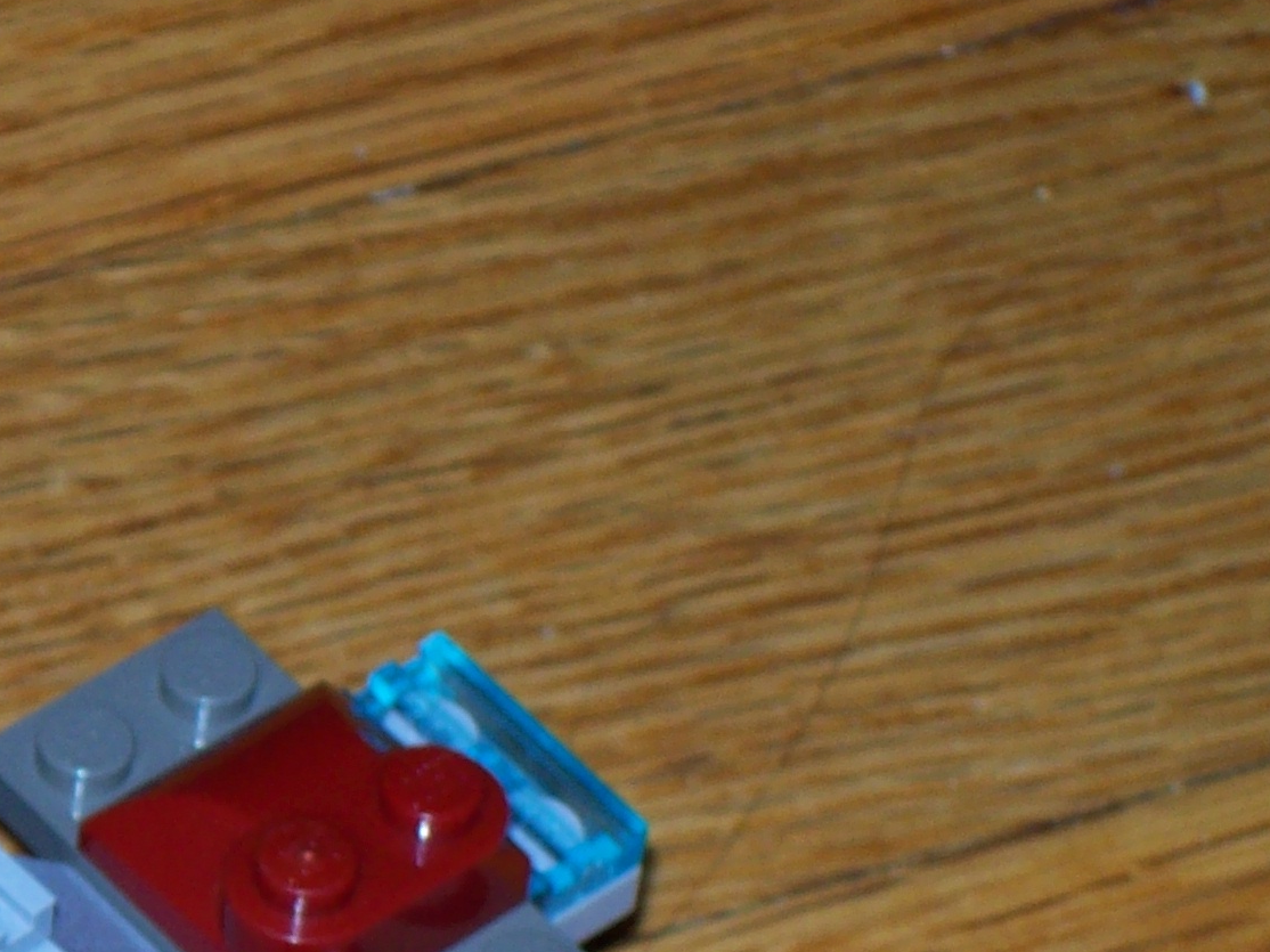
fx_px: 10124
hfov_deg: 7.1
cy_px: 908
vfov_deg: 5.4
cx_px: -332
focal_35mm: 276
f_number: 4.8
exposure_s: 1/128
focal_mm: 18
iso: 80
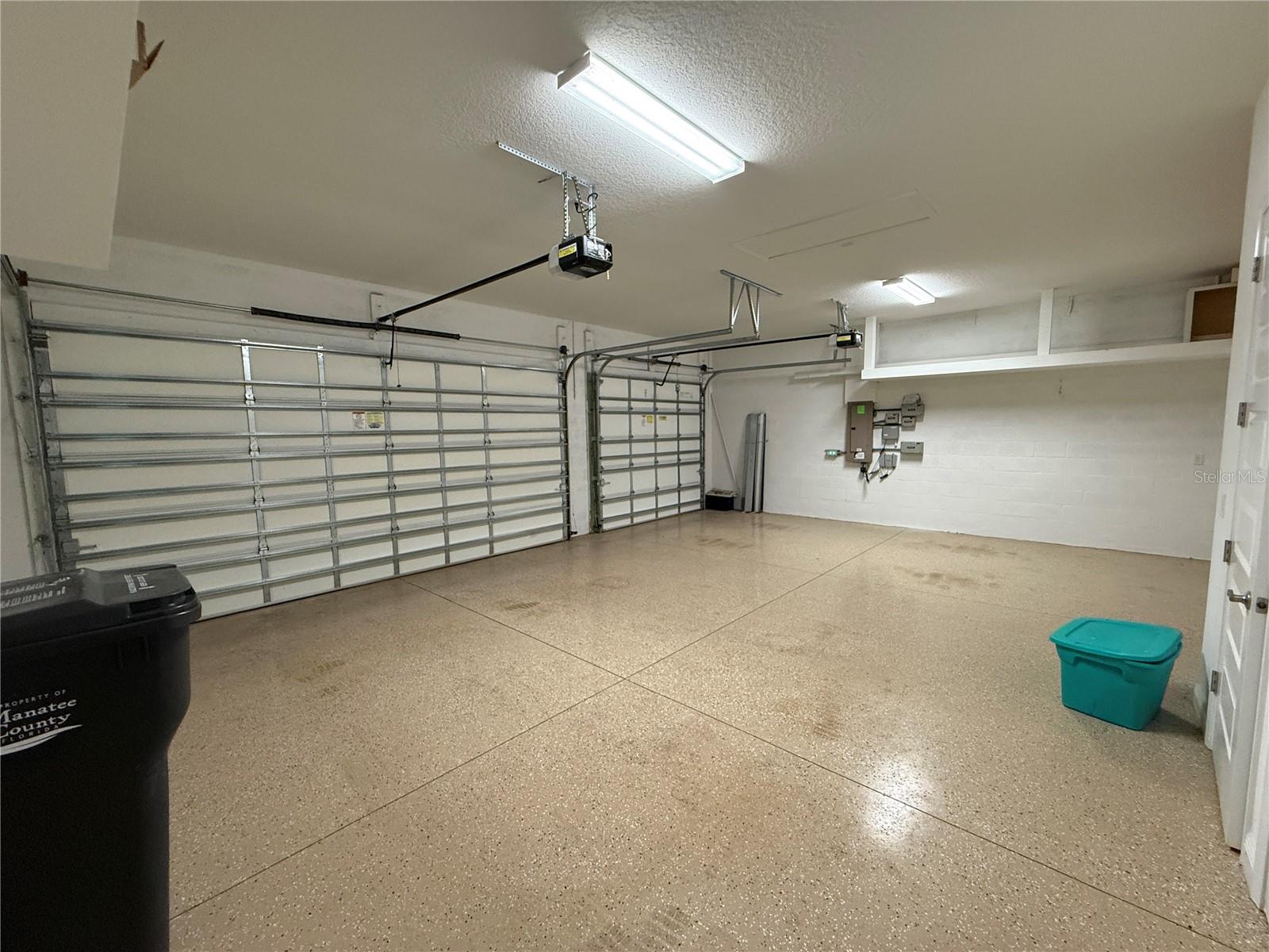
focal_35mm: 14
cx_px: 634
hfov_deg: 102.1
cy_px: 476
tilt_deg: -5.1
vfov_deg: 85.7
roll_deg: +1.1
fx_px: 513
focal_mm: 2.22
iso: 400
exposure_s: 1/60
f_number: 2.2
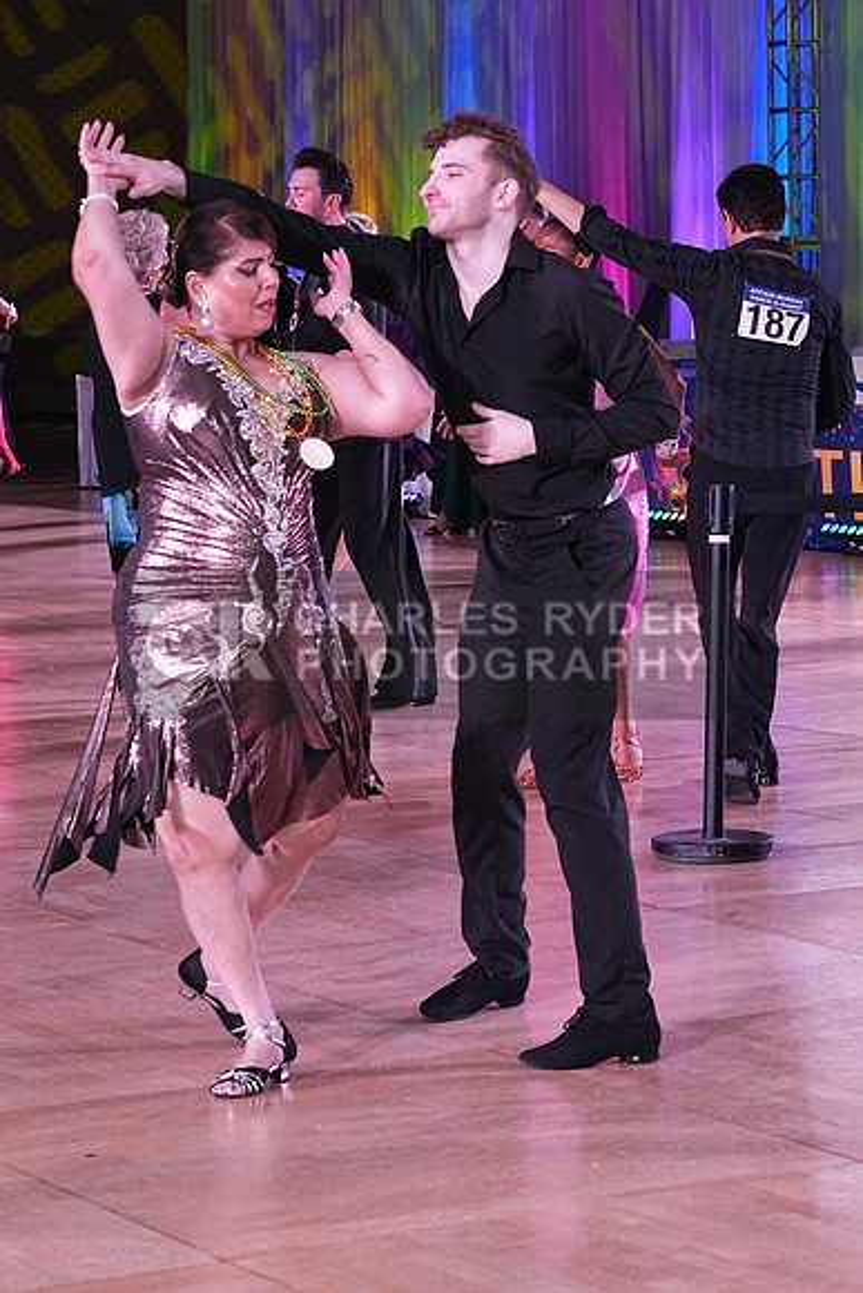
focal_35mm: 112
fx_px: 4025
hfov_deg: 12.2
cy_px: 646
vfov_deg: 18.3
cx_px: 432
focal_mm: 75
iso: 3200
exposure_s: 1/250
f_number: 7.1
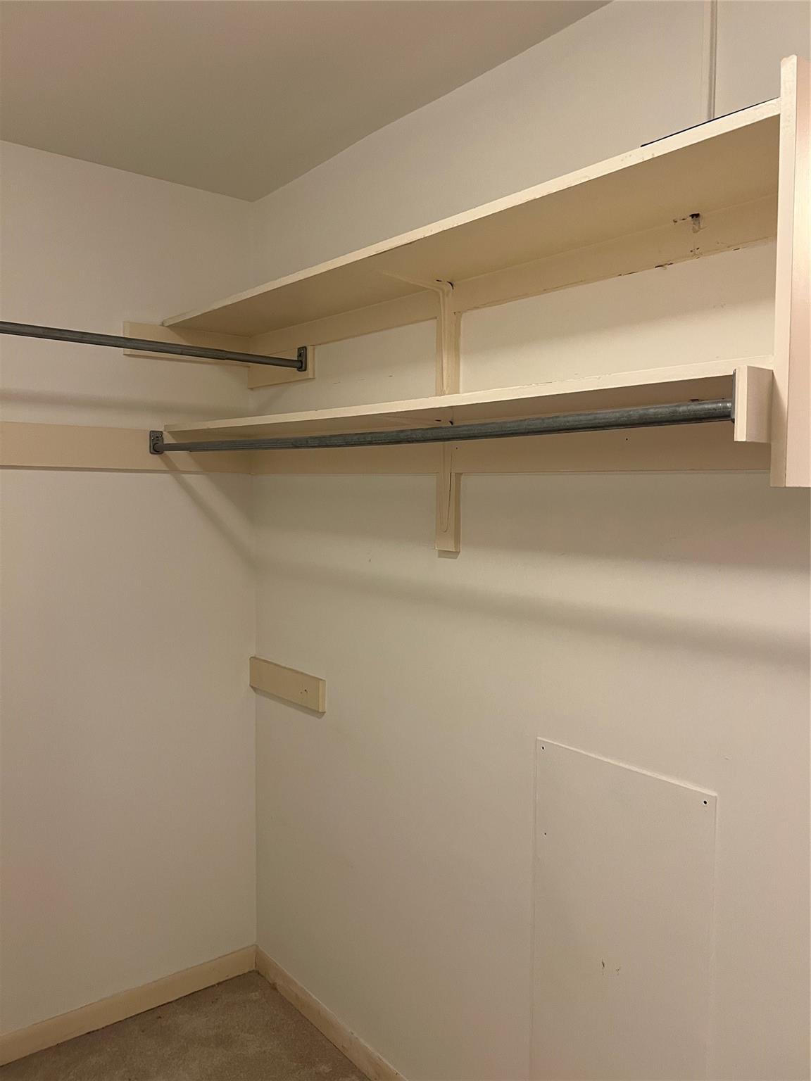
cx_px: 406
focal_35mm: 26
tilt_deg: -2.1
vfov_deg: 67.3
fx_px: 812
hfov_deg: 53.1
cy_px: 540
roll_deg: -0.3
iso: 250
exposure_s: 1/60
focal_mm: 5.7
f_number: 1.5
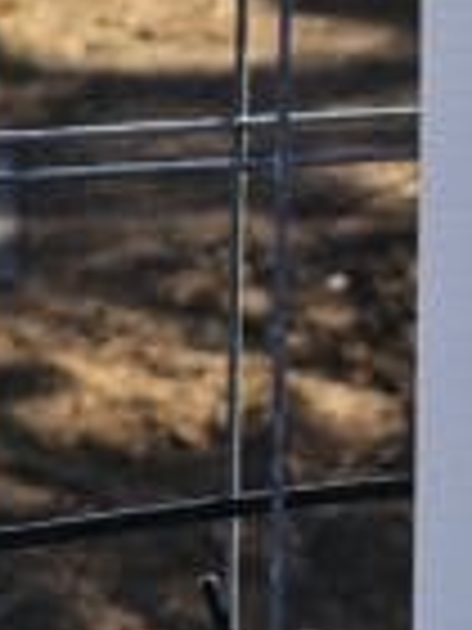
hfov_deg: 8.1
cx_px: 1164
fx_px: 3054
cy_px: -342
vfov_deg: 11.3
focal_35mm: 168
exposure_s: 1/303
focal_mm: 6.3
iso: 10
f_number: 1.7
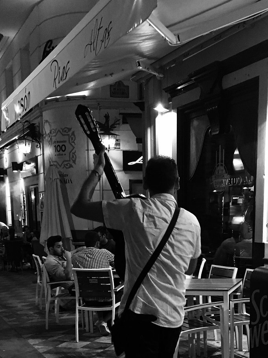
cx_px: 161
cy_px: 312
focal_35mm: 51
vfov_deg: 35.6
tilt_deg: -8.5
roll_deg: -1.5
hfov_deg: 28.5
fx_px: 527
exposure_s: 1/33
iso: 200
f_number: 2.2
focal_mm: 4.15
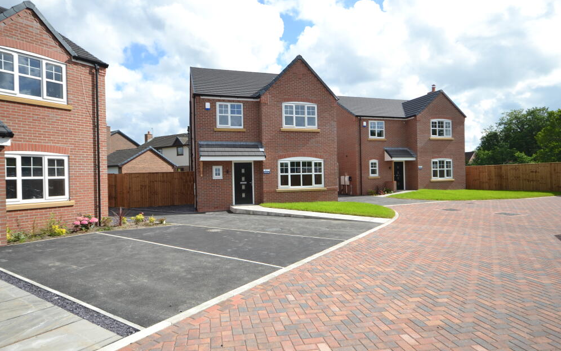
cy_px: 174
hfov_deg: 79.6
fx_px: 336
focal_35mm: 22
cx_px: 284
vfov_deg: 55.1
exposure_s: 1/250
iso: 100
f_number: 8
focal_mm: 14
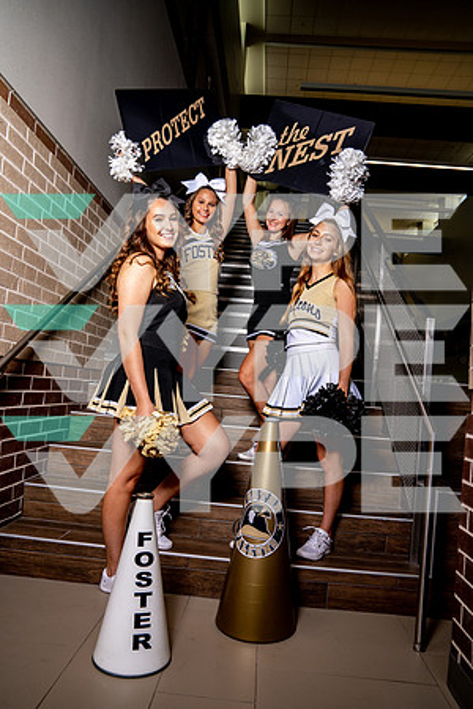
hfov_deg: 49.6
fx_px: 512
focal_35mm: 26
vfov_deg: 69.4
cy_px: 354
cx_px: 236
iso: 200
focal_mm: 26
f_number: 8
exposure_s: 1/200
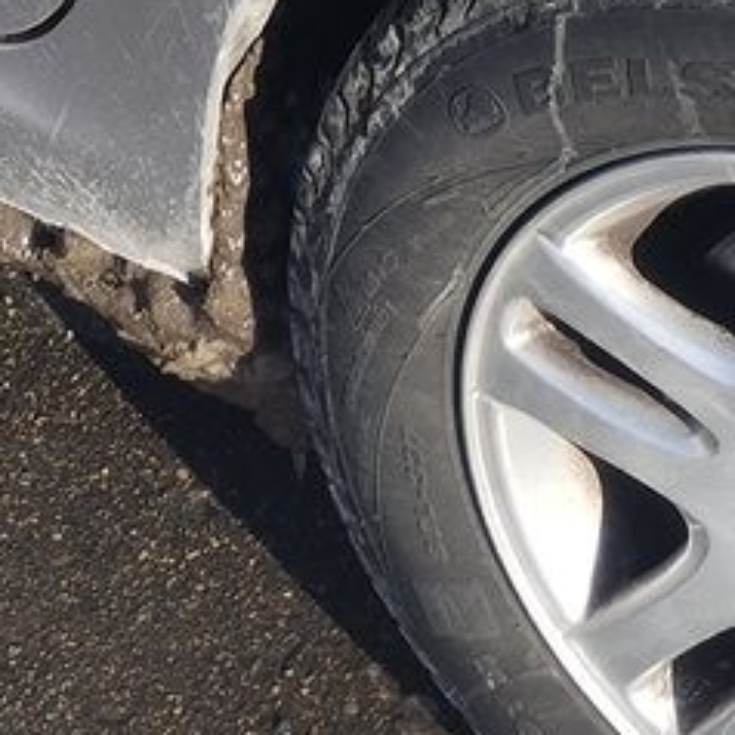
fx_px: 4132
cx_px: -80
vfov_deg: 9.5
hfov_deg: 10.0
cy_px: -732
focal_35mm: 172
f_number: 1.8
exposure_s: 1/1073
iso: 100
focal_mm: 4.75
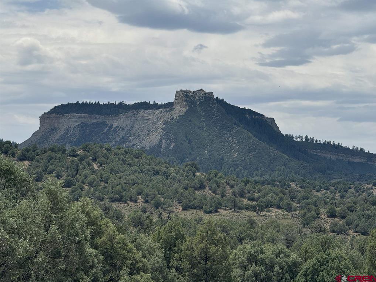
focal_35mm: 121
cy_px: 142
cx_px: 189
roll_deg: -2.6
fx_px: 1314
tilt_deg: +1.4
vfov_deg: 12.2
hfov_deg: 16.3
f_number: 2.8
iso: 50
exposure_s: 1/2817
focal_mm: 15.66
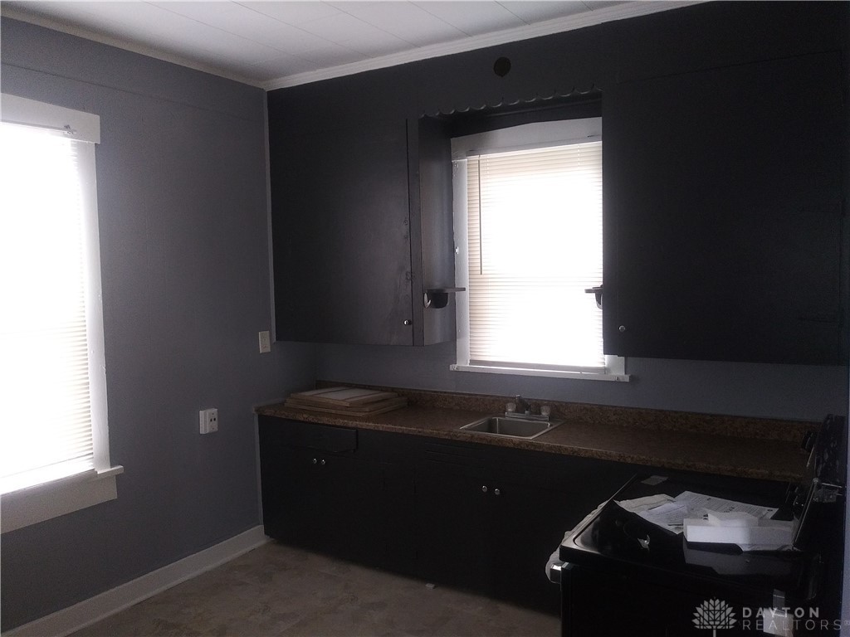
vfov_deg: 51.4
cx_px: 425
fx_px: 663
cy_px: 318
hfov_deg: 65.3
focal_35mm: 27
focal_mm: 3.7
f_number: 2.2
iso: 150
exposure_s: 1/24
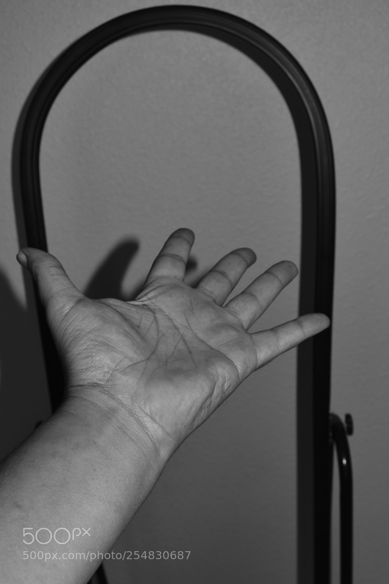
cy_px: 292
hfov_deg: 47.9
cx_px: 194
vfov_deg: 67.4
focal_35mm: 27
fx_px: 438
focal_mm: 18
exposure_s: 1/200
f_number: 5.6
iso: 200
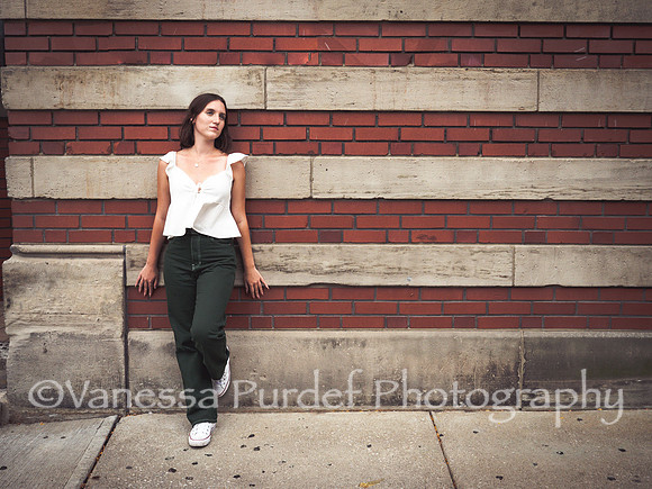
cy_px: 244
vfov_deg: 36.0
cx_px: 326
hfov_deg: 46.8
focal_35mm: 40
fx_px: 753
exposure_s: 1/500
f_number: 3.3
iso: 800
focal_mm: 20
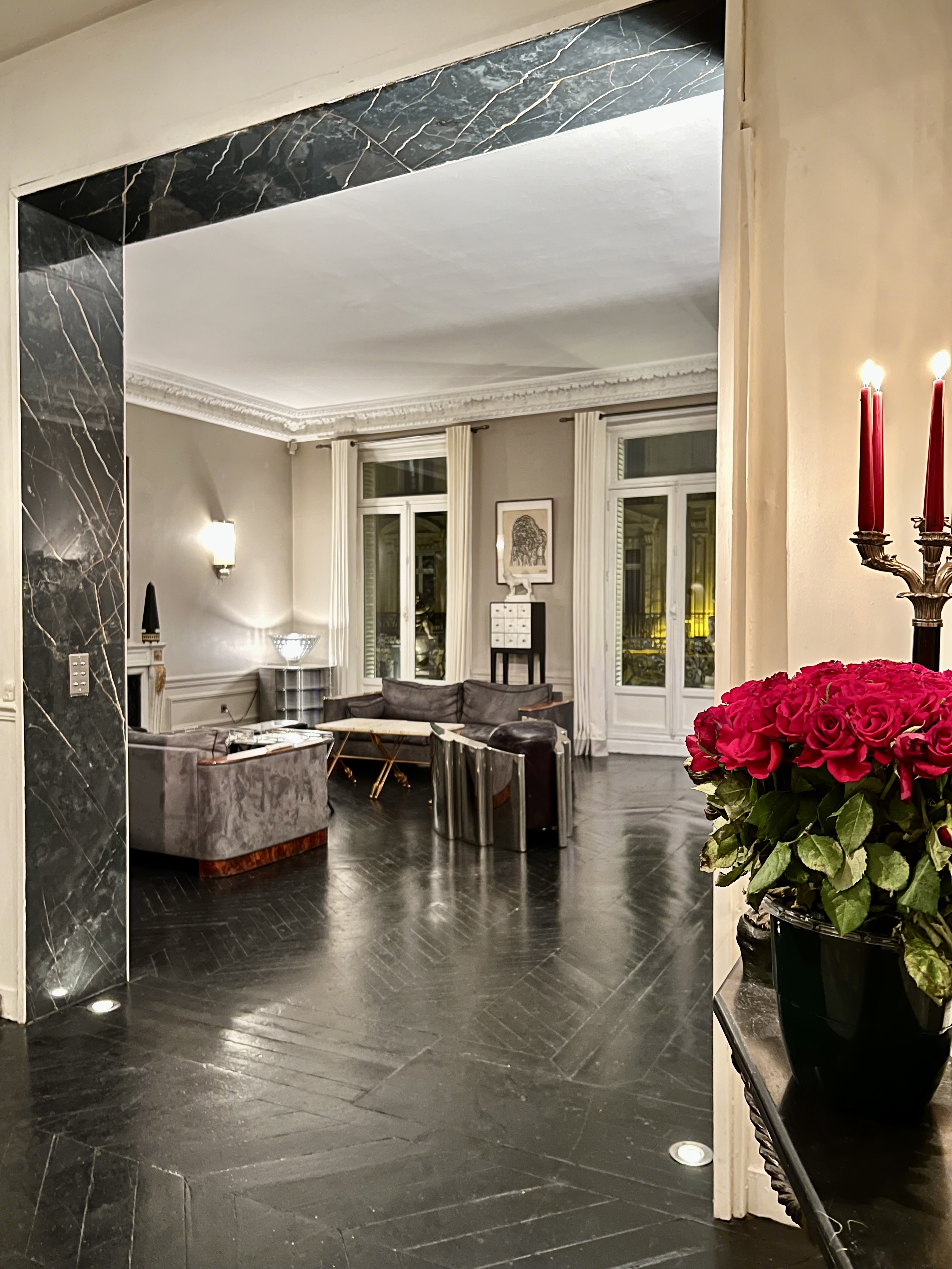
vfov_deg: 67.3
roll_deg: +0.7
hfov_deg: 53.1
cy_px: 634
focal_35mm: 26
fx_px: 953
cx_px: 476
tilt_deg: -0.1
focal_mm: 5.7
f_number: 1.5
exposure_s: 1/17
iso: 1000
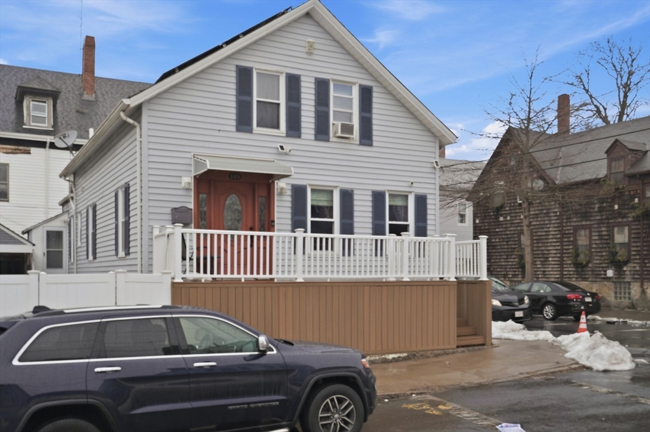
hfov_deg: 54.5
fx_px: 631
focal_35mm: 35
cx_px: 325
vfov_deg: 37.8
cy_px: 216
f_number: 7.1
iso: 100
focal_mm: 35
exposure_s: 1/60
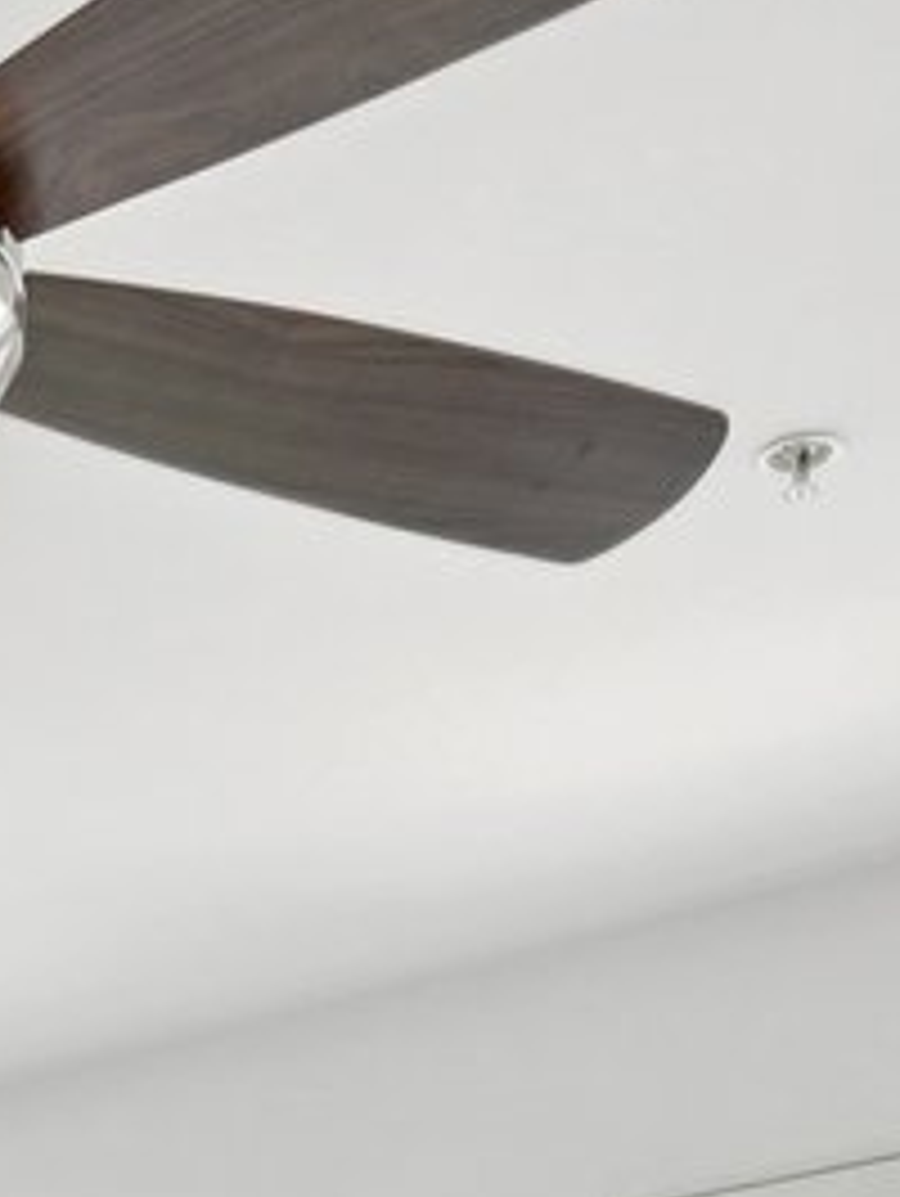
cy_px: 2176
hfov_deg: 12.3
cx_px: -711
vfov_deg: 15.2
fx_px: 3842
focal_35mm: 111
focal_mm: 15
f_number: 8
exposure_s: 1/50
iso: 100
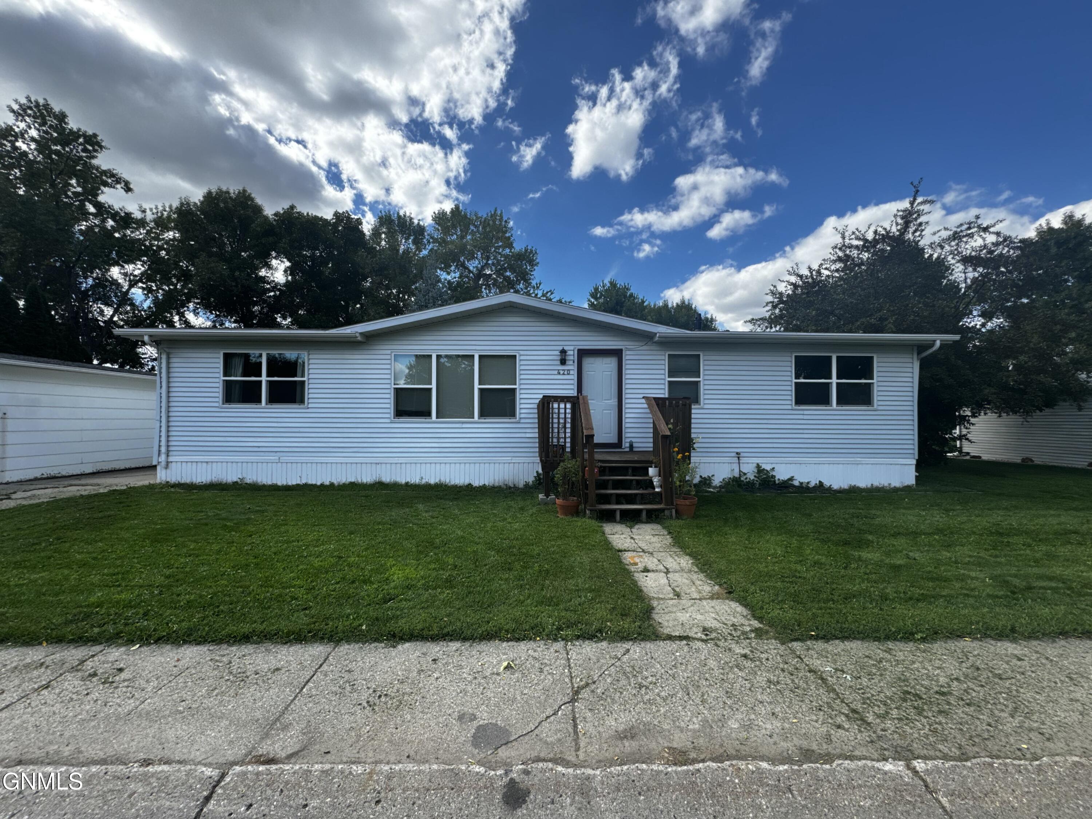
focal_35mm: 14
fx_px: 442
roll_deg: +0.3
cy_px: 410
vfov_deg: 85.7
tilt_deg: +1.7
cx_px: 546
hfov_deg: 102.1
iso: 40
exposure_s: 1/727
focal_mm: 2.22
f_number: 2.2
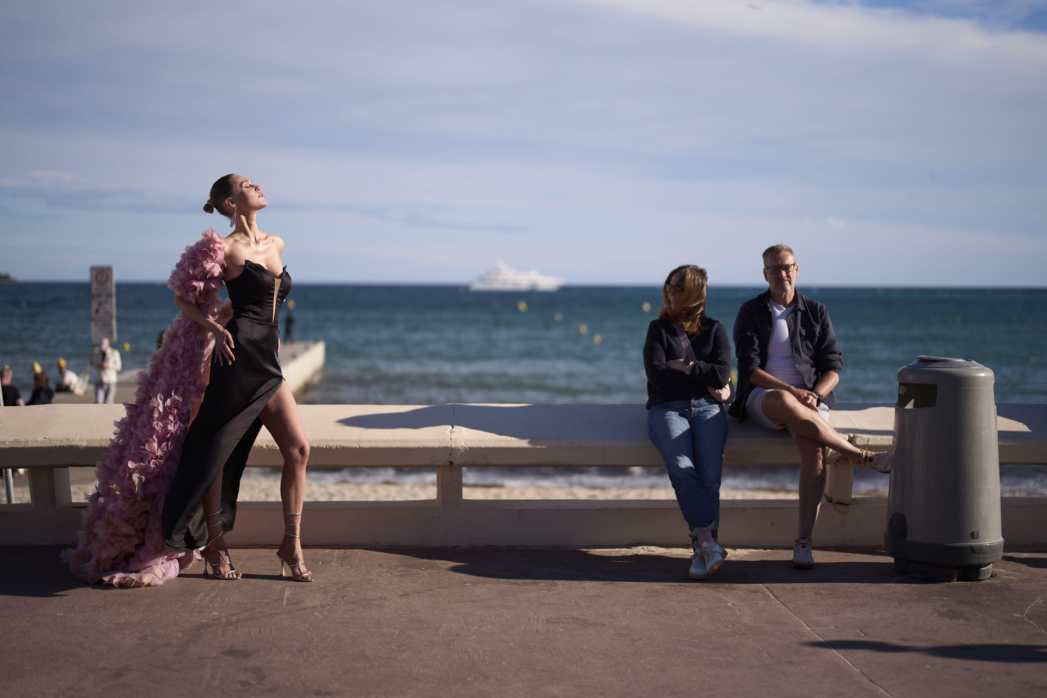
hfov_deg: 39.6
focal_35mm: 50
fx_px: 1454
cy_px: 349
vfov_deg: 27.0
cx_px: 524
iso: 125
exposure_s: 1/16000
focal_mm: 50
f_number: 1.2
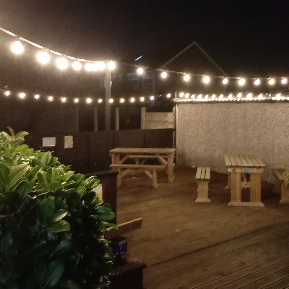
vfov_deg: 43.6
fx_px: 359
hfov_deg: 43.3
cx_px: 189
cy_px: 116
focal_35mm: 38
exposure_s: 1/16.7
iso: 2460
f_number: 1.8
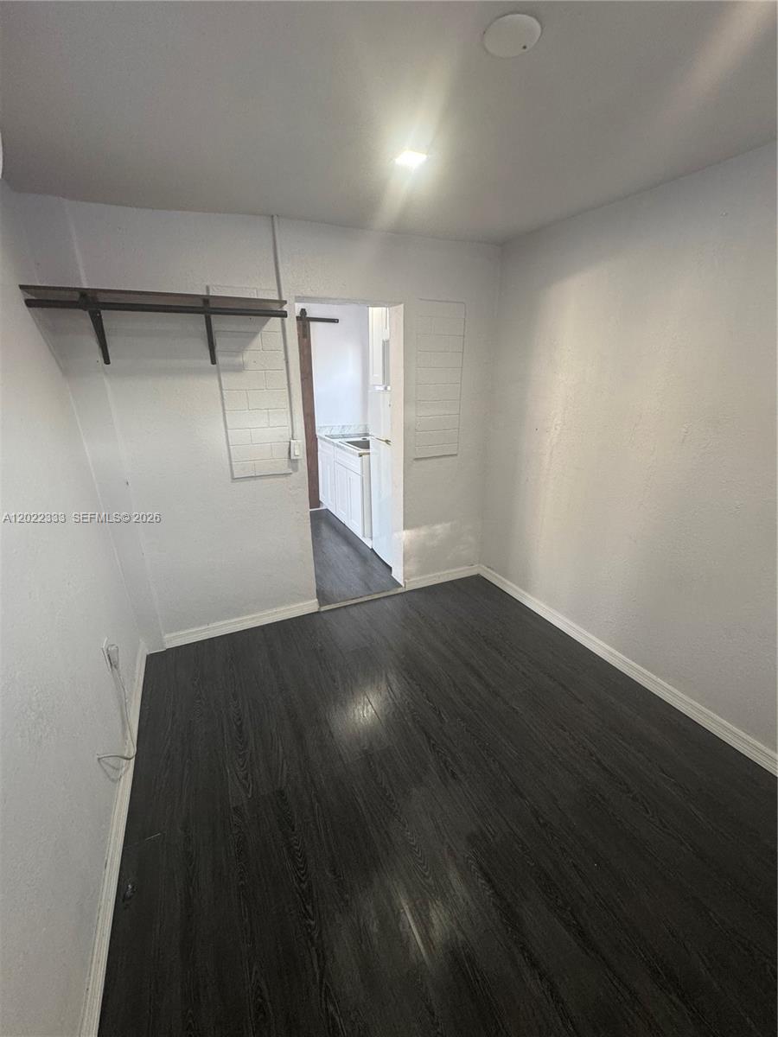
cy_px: 518
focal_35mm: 14
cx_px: 389
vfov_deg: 102.1
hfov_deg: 85.7
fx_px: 420
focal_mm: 2.22
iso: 250
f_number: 2.2
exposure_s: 1/99
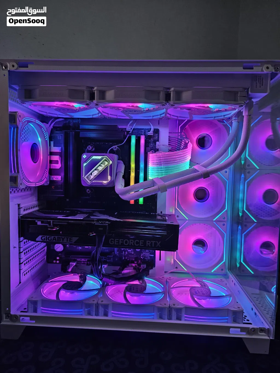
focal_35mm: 23
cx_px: 140
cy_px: 186
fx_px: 248
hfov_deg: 58.9
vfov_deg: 73.9
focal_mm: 6.3
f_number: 1.7
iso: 250
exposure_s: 1/100
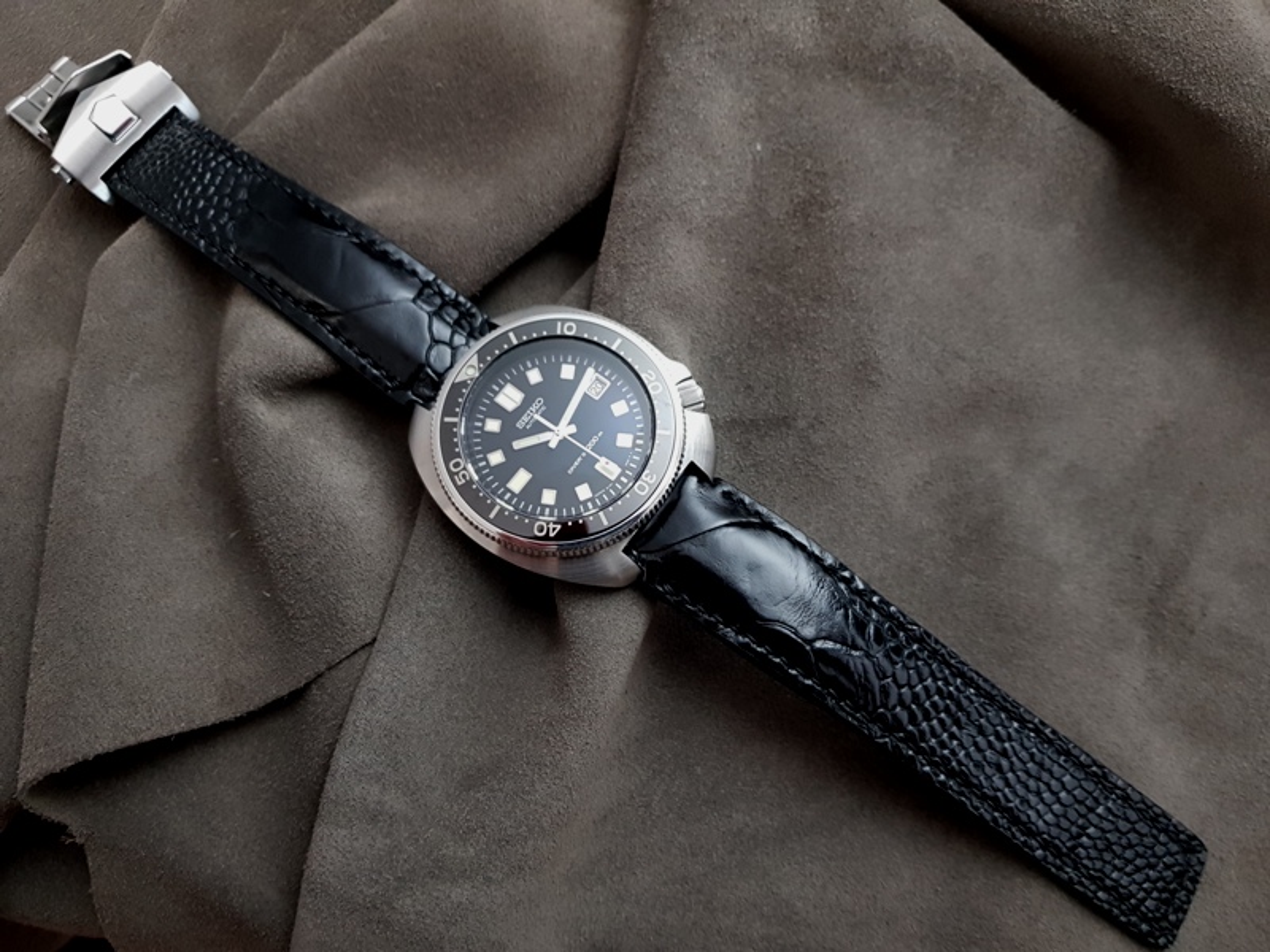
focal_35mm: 26
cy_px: 476
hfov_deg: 67.3
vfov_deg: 53.1
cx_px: 635
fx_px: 954
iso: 250
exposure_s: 1/17
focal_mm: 4.2
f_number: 1.7
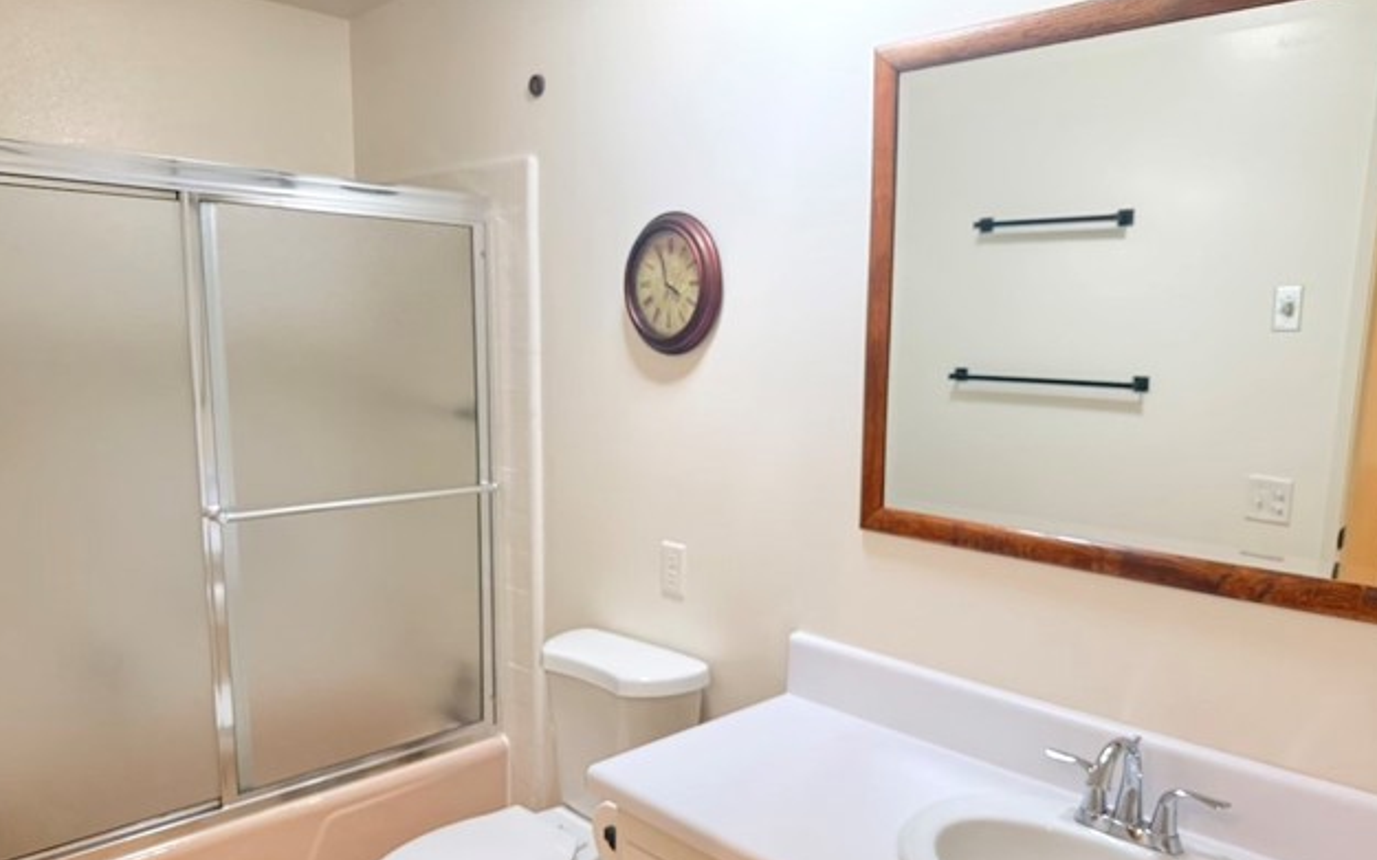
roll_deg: -0.6
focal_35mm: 26
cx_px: 686
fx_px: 976
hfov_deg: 70.4
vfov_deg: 47.3
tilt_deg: -10.5
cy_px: 519
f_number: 1.78
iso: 640
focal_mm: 6.76
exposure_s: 1/60
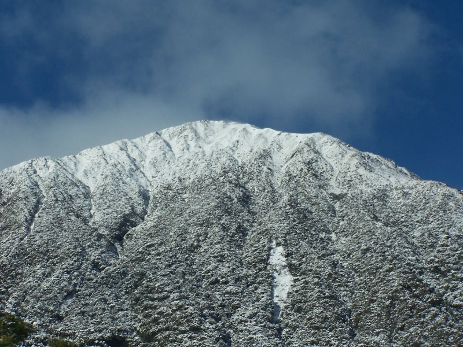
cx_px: 232
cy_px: 174
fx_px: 1712
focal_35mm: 128
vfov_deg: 11.6
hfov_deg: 15.4
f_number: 6.3
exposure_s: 1/750
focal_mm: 21.2
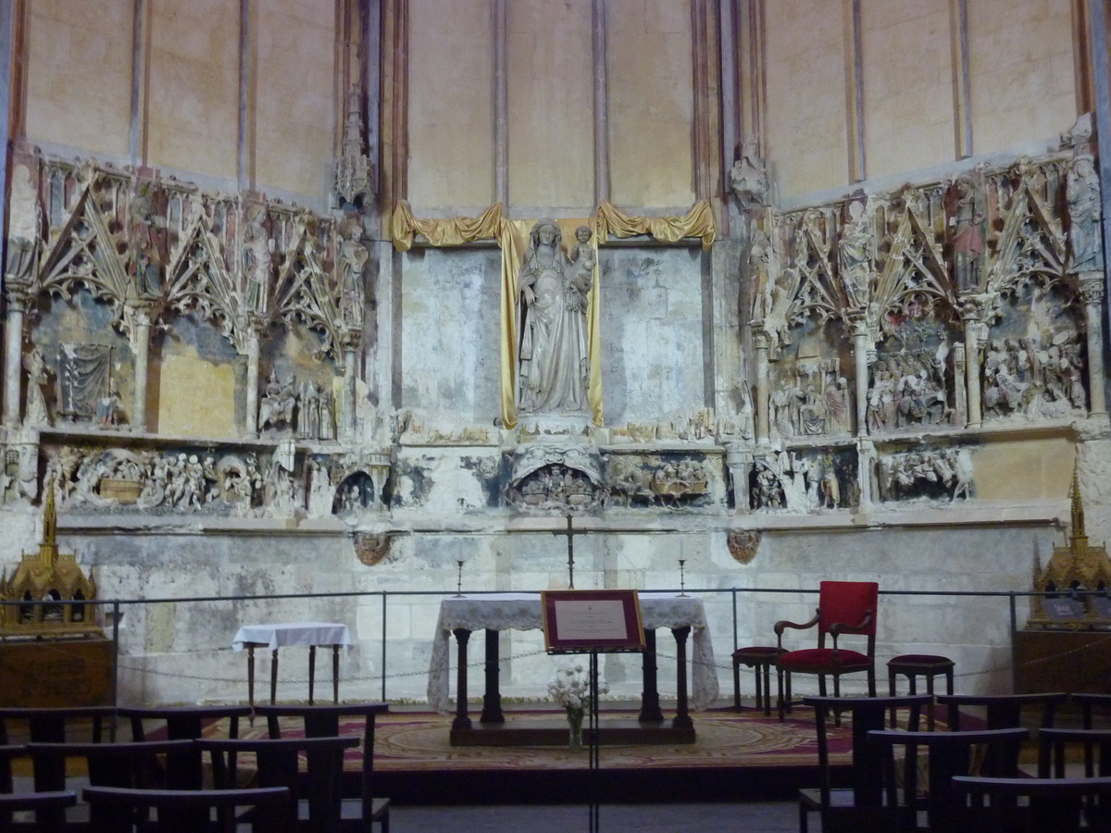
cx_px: 556
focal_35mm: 42
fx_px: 1348
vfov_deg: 34.3
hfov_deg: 44.8
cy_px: 416
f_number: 3.7
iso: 400
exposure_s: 1/10
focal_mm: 6.9
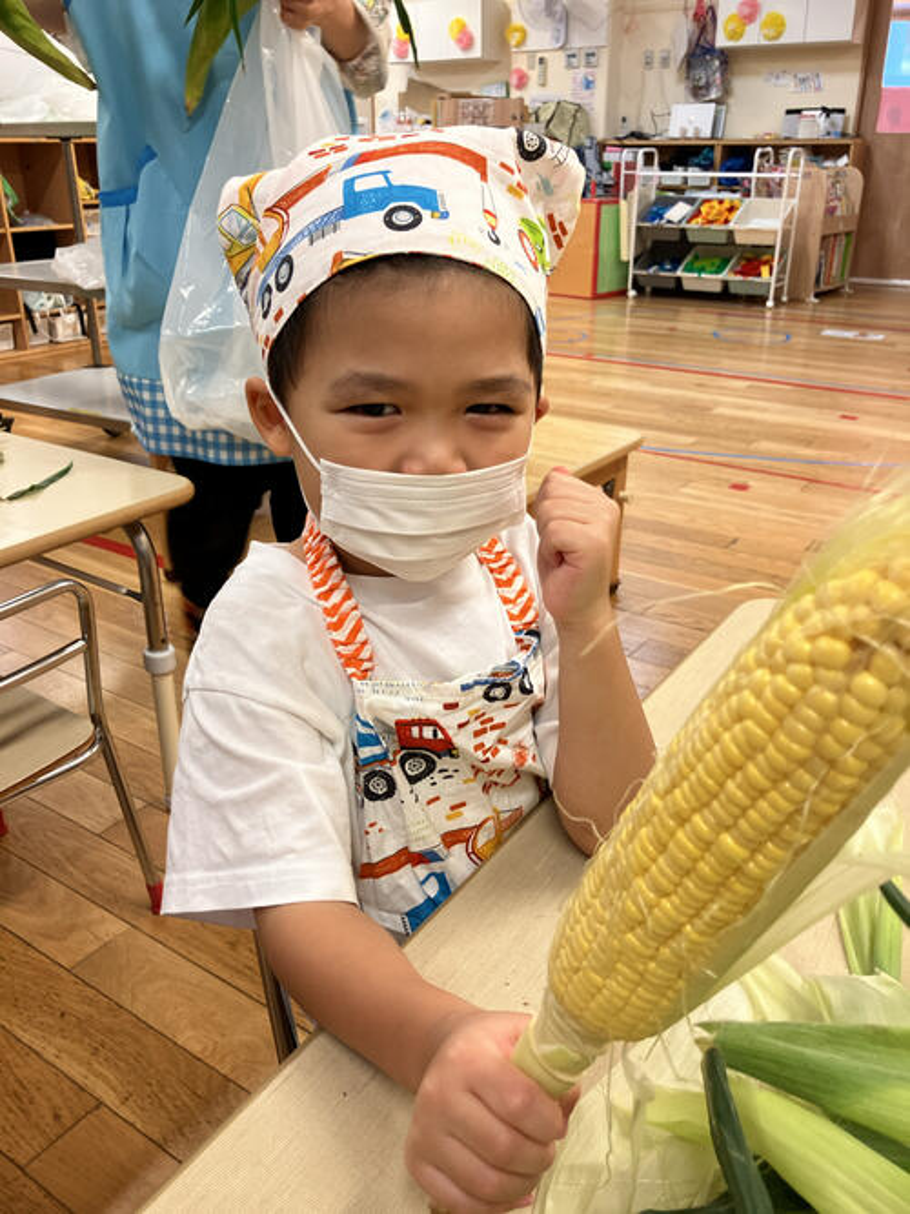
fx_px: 982
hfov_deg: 49.7
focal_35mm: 28
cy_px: 607
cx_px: 455
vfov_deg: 63.5
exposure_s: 1/50
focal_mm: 3.99
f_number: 1.8
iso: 80
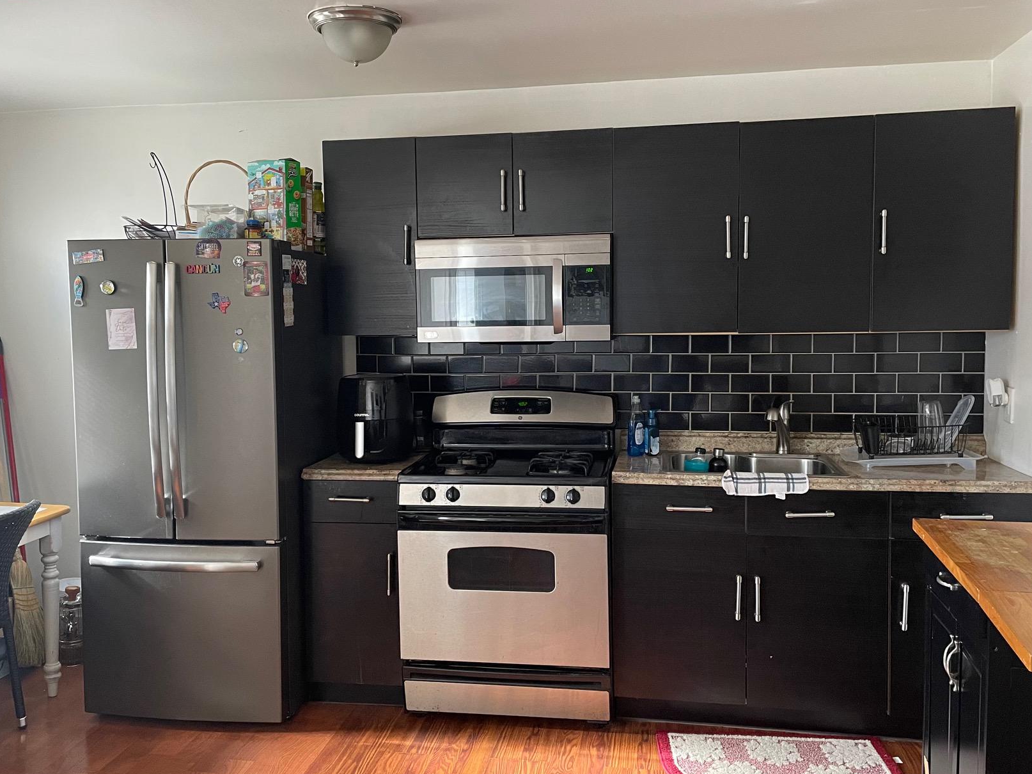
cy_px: 404
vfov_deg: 42.9
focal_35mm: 33
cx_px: 478
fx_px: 984
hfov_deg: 55.3
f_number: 1.6
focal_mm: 4.2
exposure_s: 1/60
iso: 200
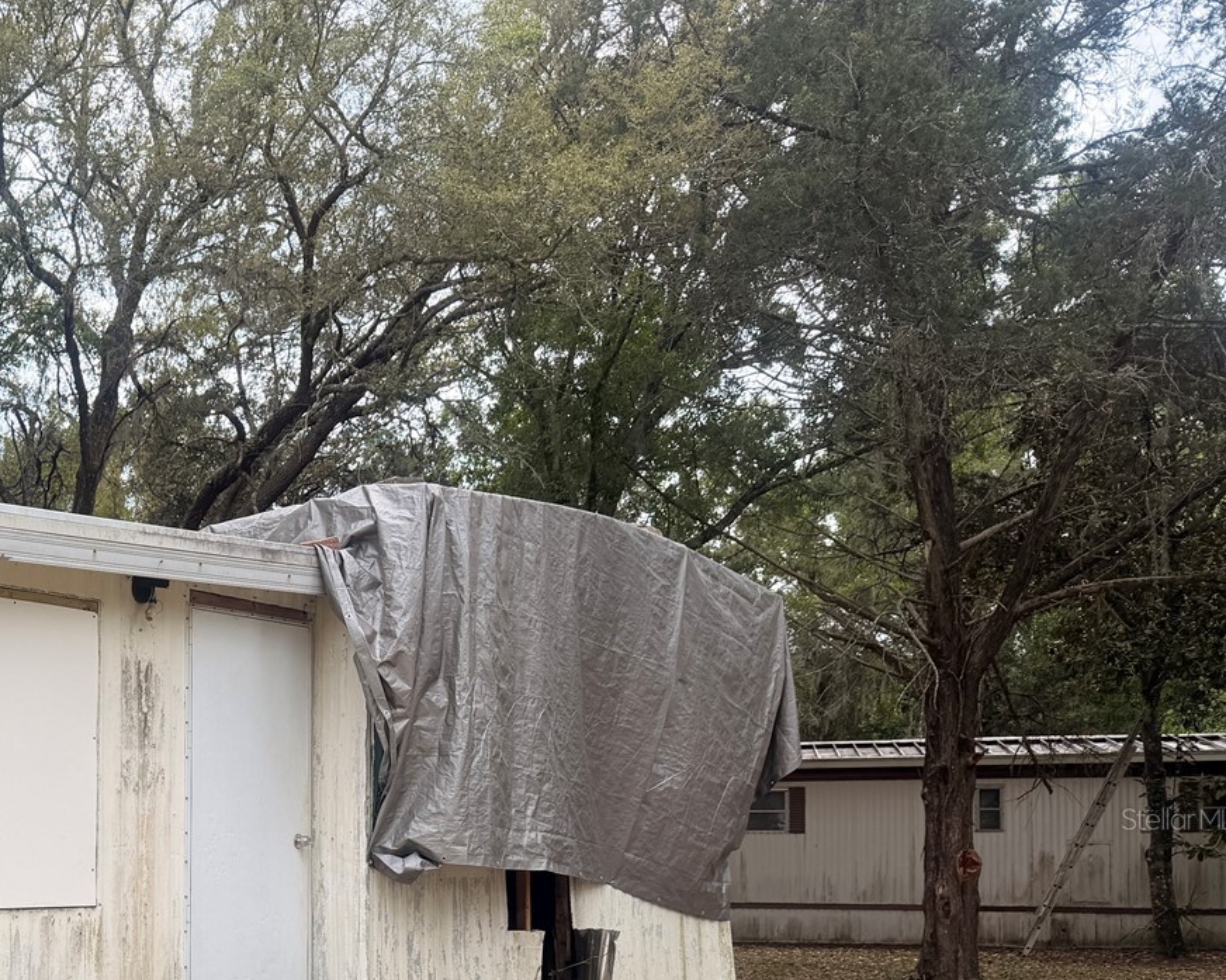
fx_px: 1560
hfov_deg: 39.9
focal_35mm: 43
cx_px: 129
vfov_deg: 33.6
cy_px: 818
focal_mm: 6.76
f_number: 1.78
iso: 80
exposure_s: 1/1174
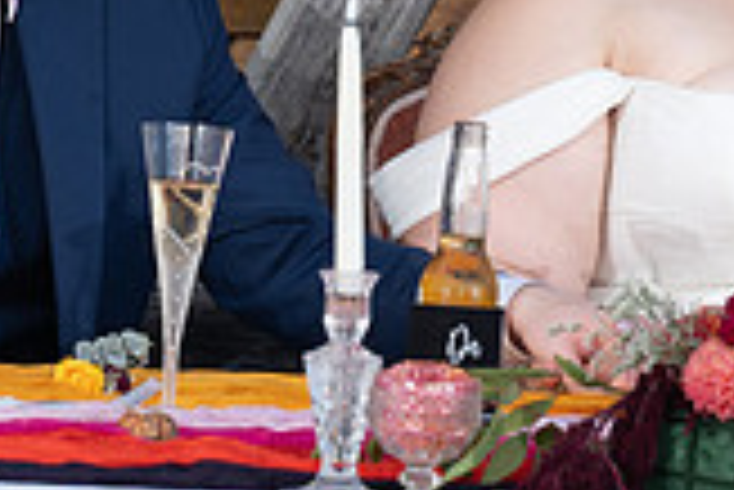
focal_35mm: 533
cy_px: -38
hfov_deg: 3.9
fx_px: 10877
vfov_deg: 2.6
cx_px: 644
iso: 320
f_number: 6.3
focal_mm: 150
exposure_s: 1/200
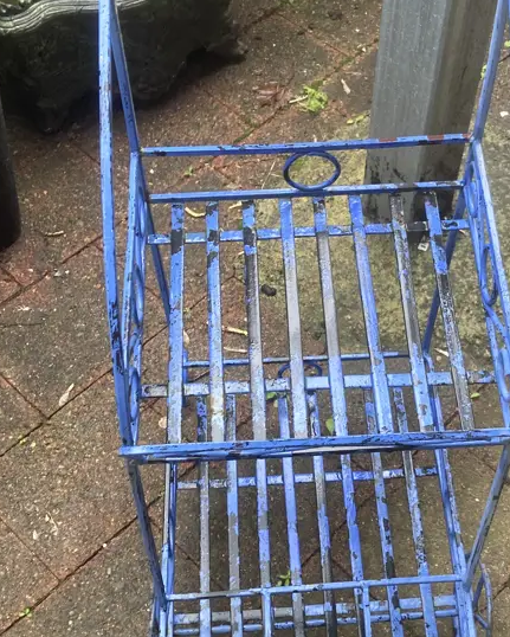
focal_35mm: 52
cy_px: 355
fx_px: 980
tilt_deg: -54.3
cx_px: 304
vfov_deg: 35.9
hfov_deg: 29.1
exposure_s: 1/74
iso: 80
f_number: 1.8
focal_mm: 3.99
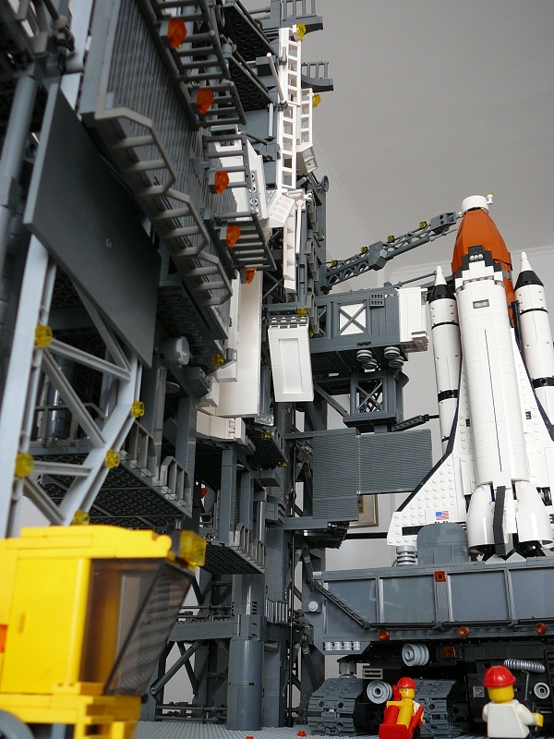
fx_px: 747
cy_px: 370
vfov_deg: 52.6
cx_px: 277
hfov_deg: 40.7
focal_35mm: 35
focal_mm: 5.2
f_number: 2.8
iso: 100
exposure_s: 1/50
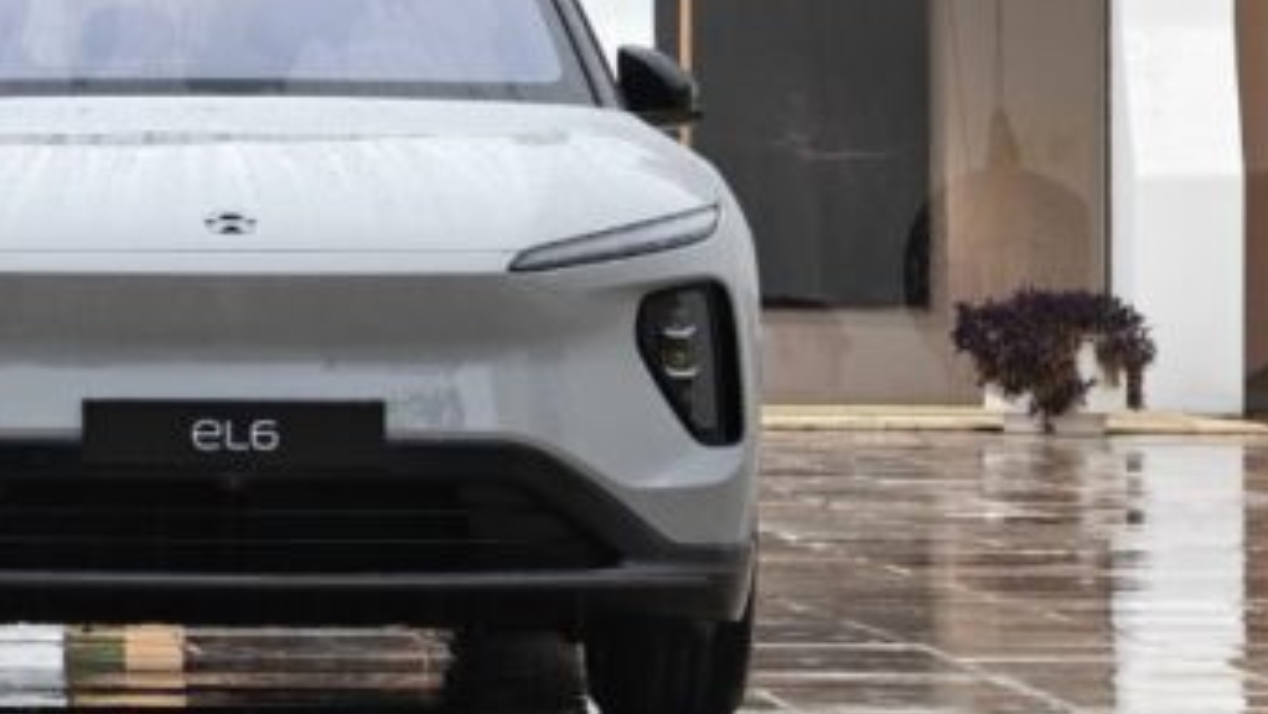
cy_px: 205
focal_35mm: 229
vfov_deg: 5.3
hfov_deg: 9.2
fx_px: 7701
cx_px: -573
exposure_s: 1/94
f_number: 2.6
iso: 320
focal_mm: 13.3
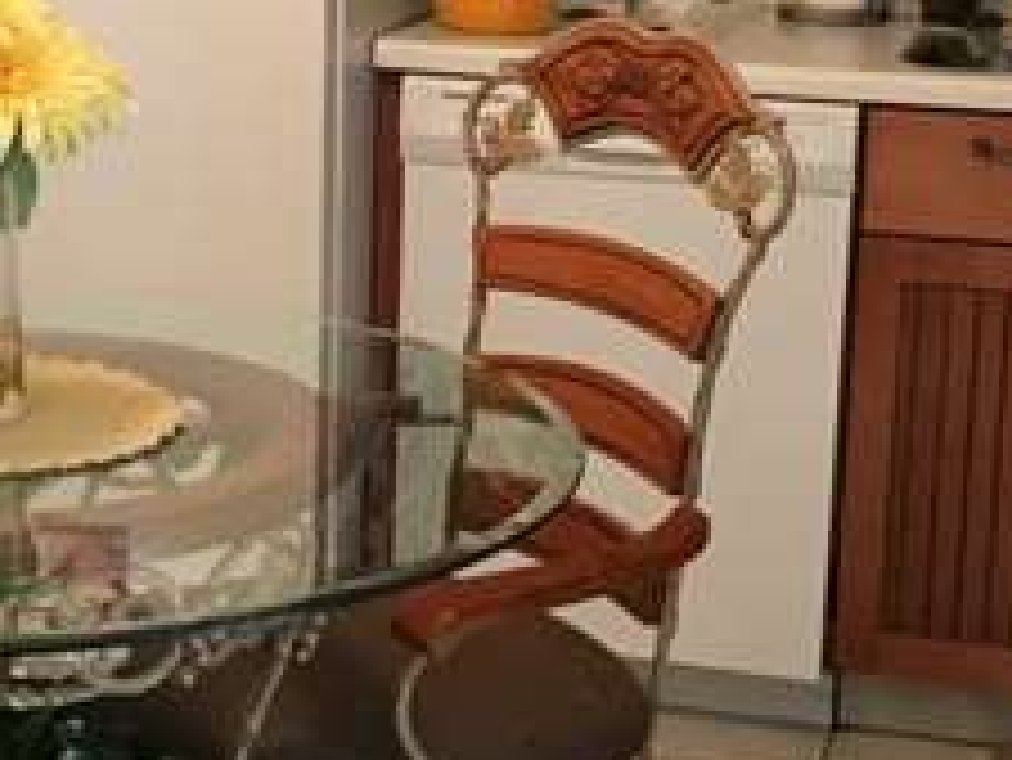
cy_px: 279
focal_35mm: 88
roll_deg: -1.3
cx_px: 380
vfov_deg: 16.8
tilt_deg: -11.4
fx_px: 2574
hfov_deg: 22.2
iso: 160
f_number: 2.2
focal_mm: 4.15
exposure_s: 1/30
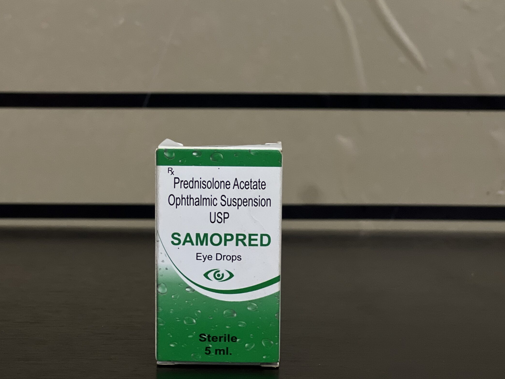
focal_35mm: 94
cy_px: 187
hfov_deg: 20.9
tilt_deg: -4.5
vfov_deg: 15.7
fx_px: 1371
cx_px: 217
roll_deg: -0.9
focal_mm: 9
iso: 400
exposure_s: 1/40
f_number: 2.8
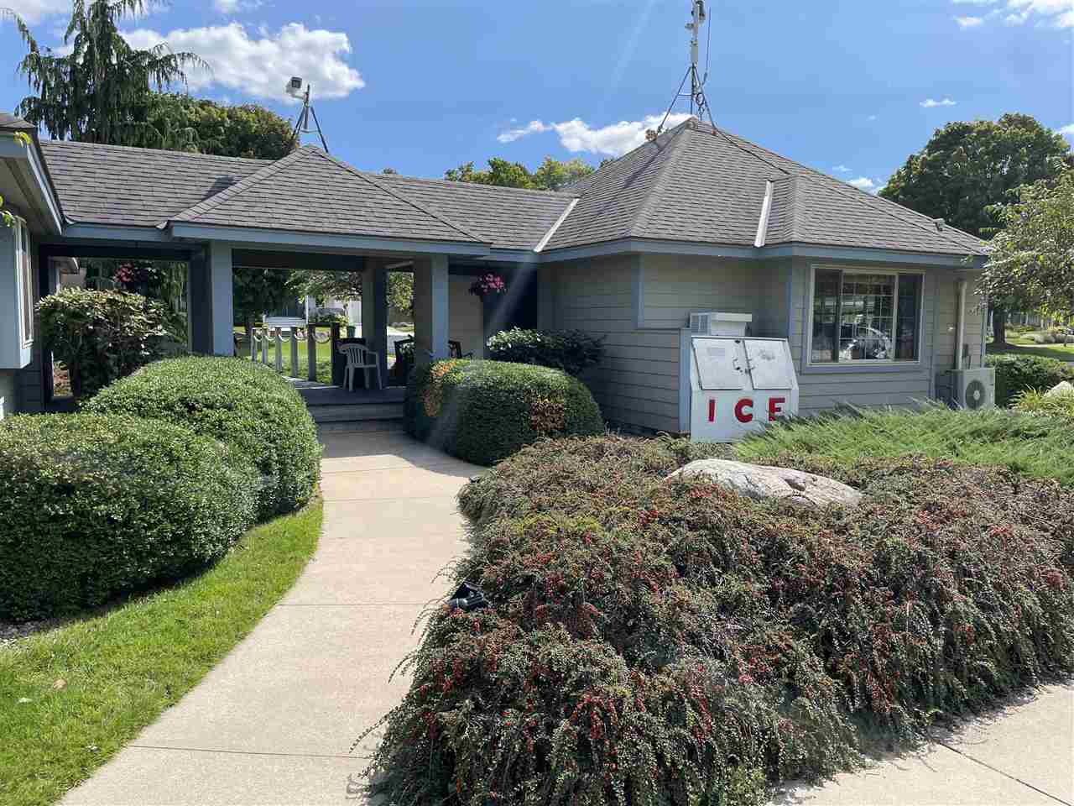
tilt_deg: -5.6
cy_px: 403
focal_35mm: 26
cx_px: 537
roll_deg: +0.1
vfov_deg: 53.1
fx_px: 807
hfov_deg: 67.3
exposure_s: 1/2959
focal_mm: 4.2
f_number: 1.6
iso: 32
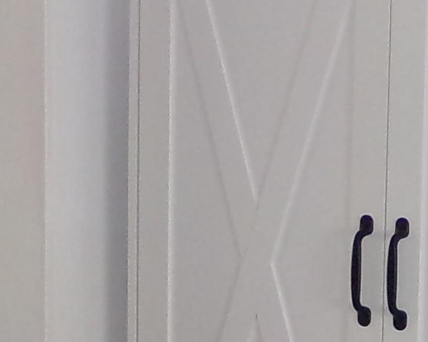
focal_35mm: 187
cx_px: 545
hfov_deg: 10.1
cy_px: 577
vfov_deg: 8.0
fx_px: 2368
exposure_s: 1/34
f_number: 3.4
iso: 200
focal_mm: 5.9
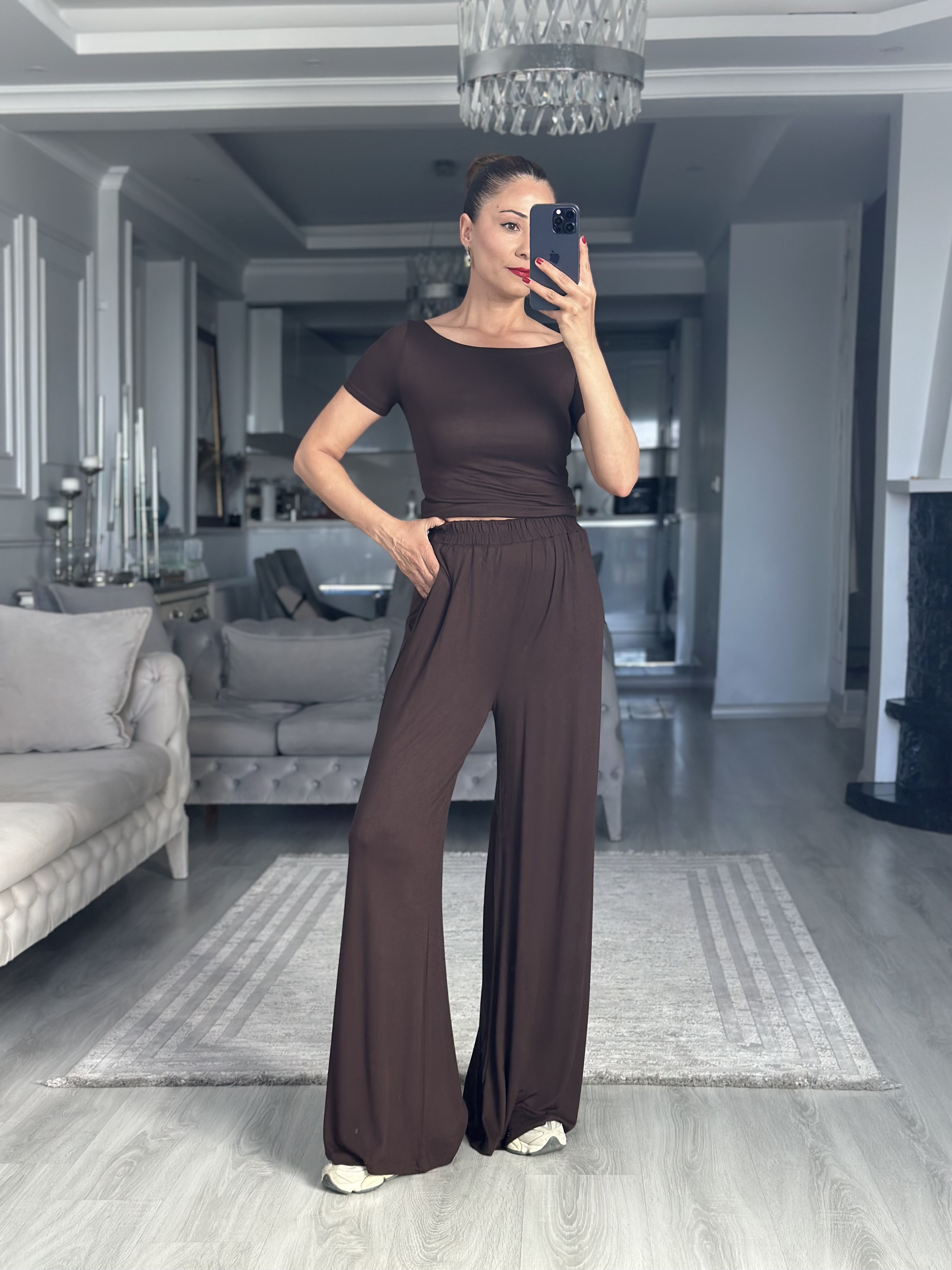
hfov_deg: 30.3
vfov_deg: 39.7
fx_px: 1760
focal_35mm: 48
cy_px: 635
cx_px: 476
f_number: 1.78
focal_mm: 6.86
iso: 125
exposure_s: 1/116
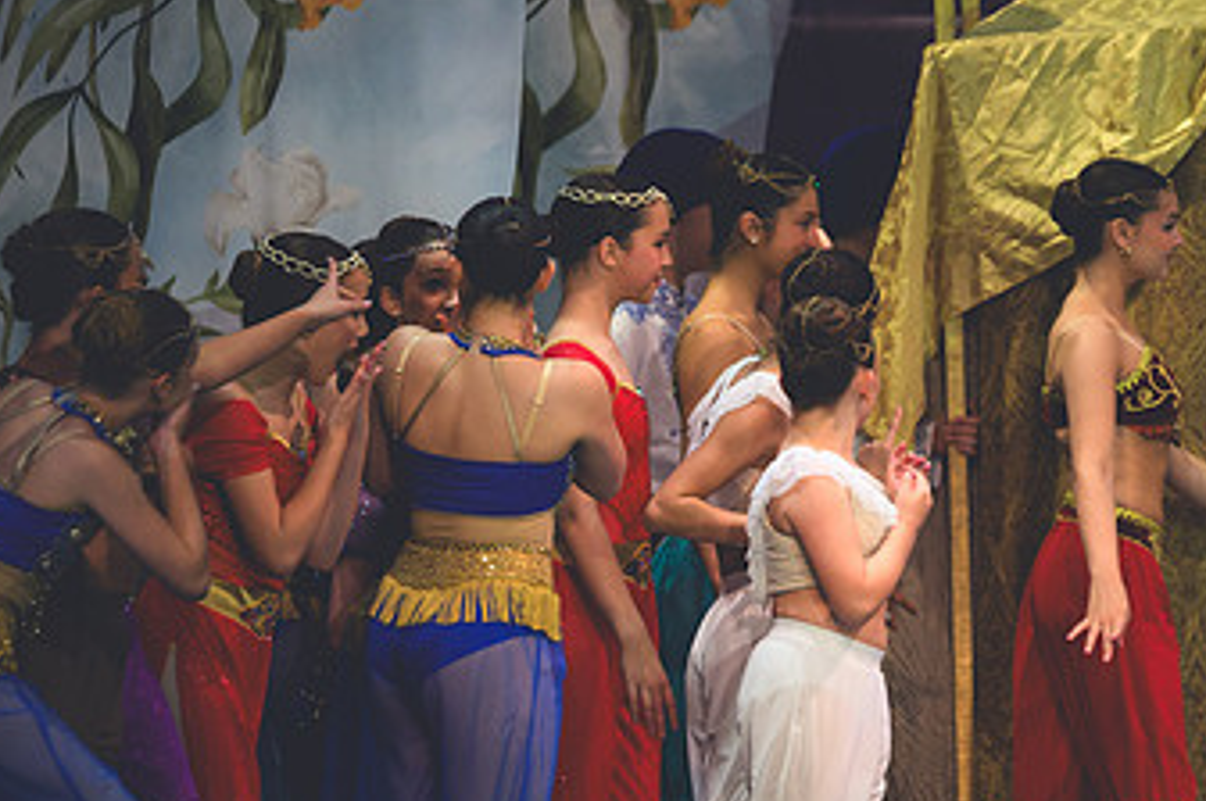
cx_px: 870
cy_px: 511
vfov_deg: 2.7
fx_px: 17269
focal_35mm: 516
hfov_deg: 4.0
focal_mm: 200
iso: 1250
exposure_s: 1/500
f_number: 2.8
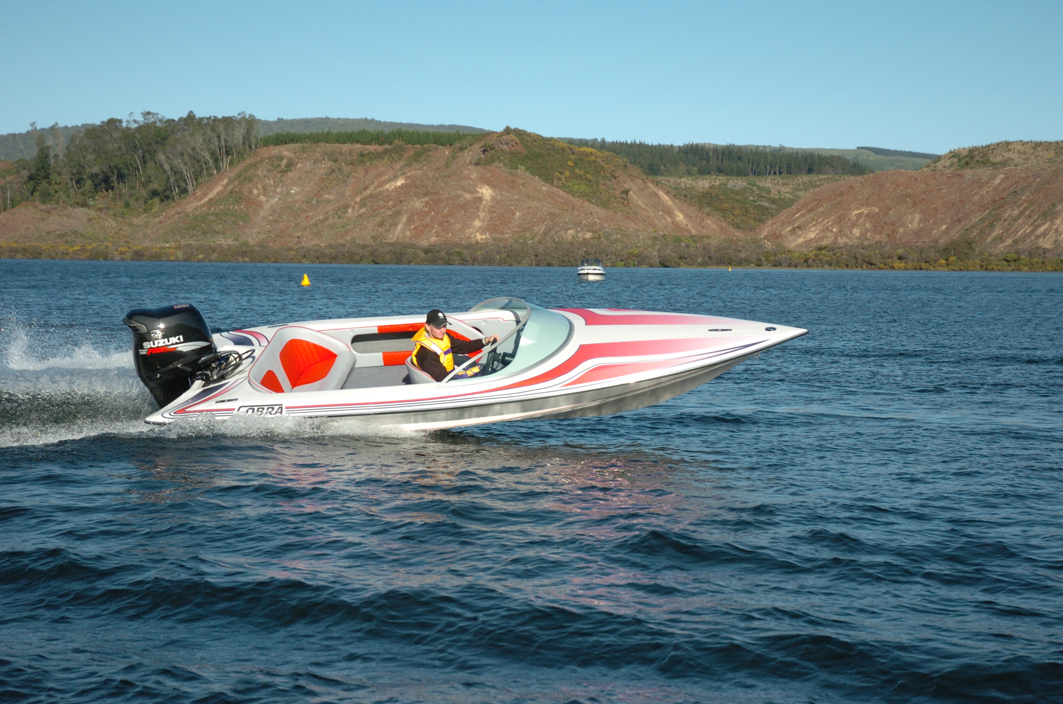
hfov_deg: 29.3
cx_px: 532
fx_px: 2033
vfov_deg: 19.6
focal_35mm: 69
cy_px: 352
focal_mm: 46
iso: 400
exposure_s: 1/2500
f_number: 4.5
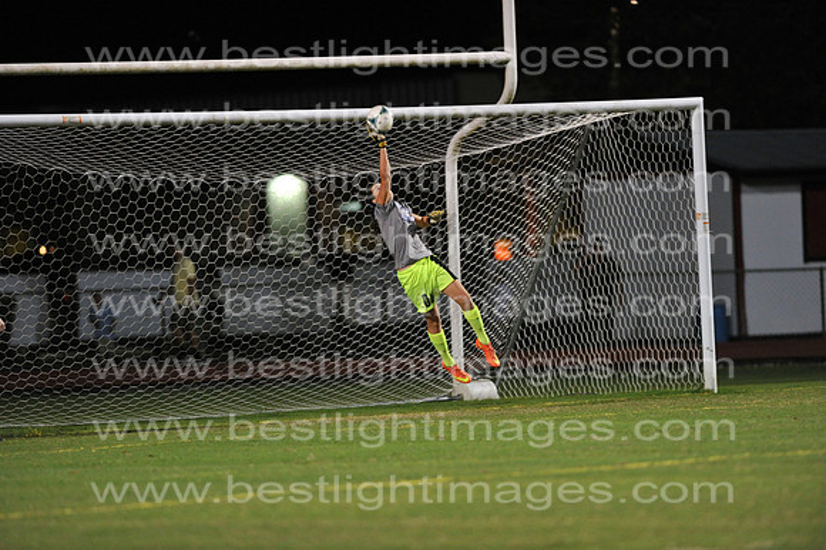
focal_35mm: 300
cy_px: 275
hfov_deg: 6.9
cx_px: 413
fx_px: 6879
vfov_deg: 4.6
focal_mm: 300
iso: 5000
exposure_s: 1/400
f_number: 3.2
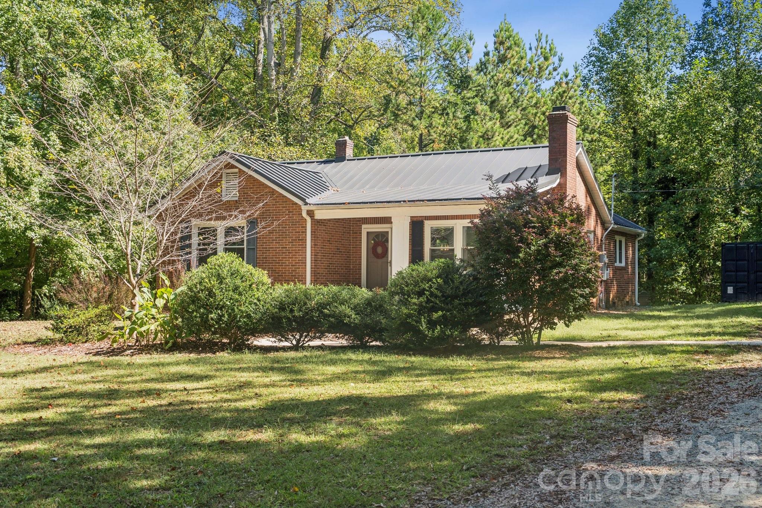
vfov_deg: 32.6
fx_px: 868
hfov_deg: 47.4
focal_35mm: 41
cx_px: 381
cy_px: 254
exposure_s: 1/125
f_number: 5
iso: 100
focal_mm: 41
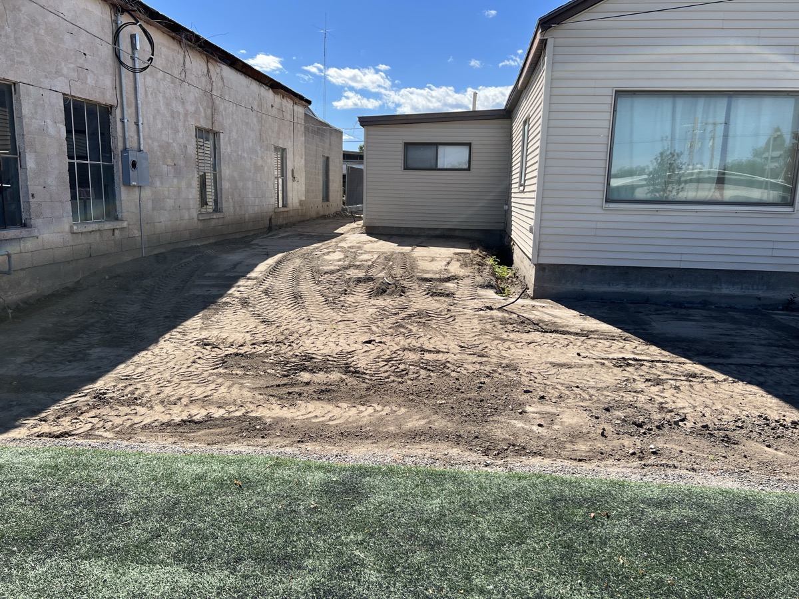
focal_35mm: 26
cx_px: 400
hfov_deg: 67.3
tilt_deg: -10.5
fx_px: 600
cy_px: 300
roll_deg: -0.4
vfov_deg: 53.1
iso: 50
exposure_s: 1/2762
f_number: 1.5
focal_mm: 5.7
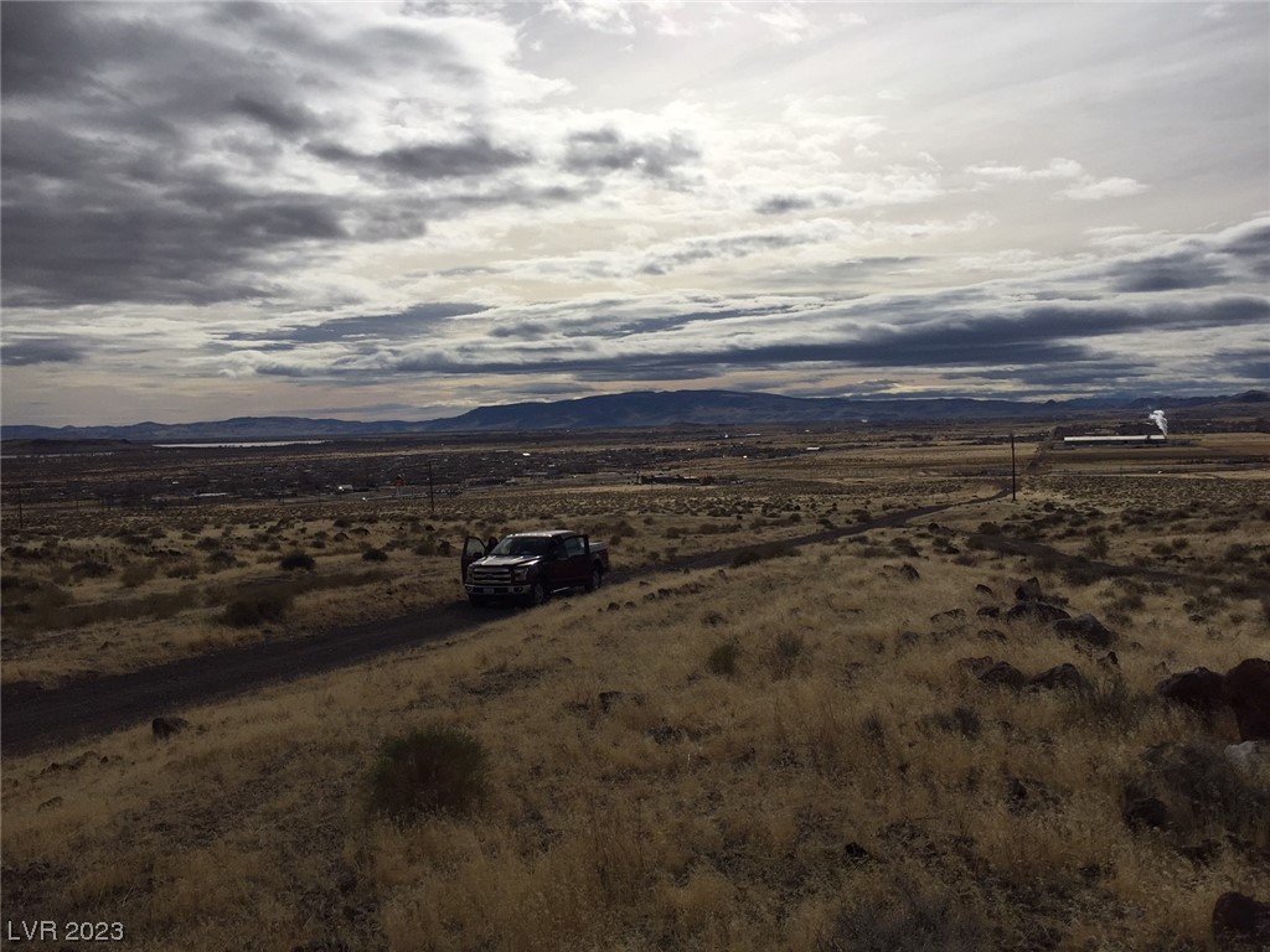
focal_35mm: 29
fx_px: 1064
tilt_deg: -1.9
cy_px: 476
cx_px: 635
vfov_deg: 48.2
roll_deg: +0.9
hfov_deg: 61.7
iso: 40
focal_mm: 4.15
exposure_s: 1/13333
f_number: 2.2
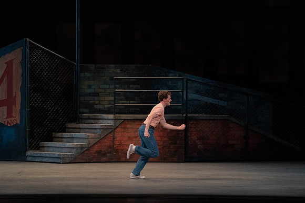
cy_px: 102
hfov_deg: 12.3
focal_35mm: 167
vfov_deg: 8.2
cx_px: 152
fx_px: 1415
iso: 3200
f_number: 4.5
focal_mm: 167
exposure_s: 1/400
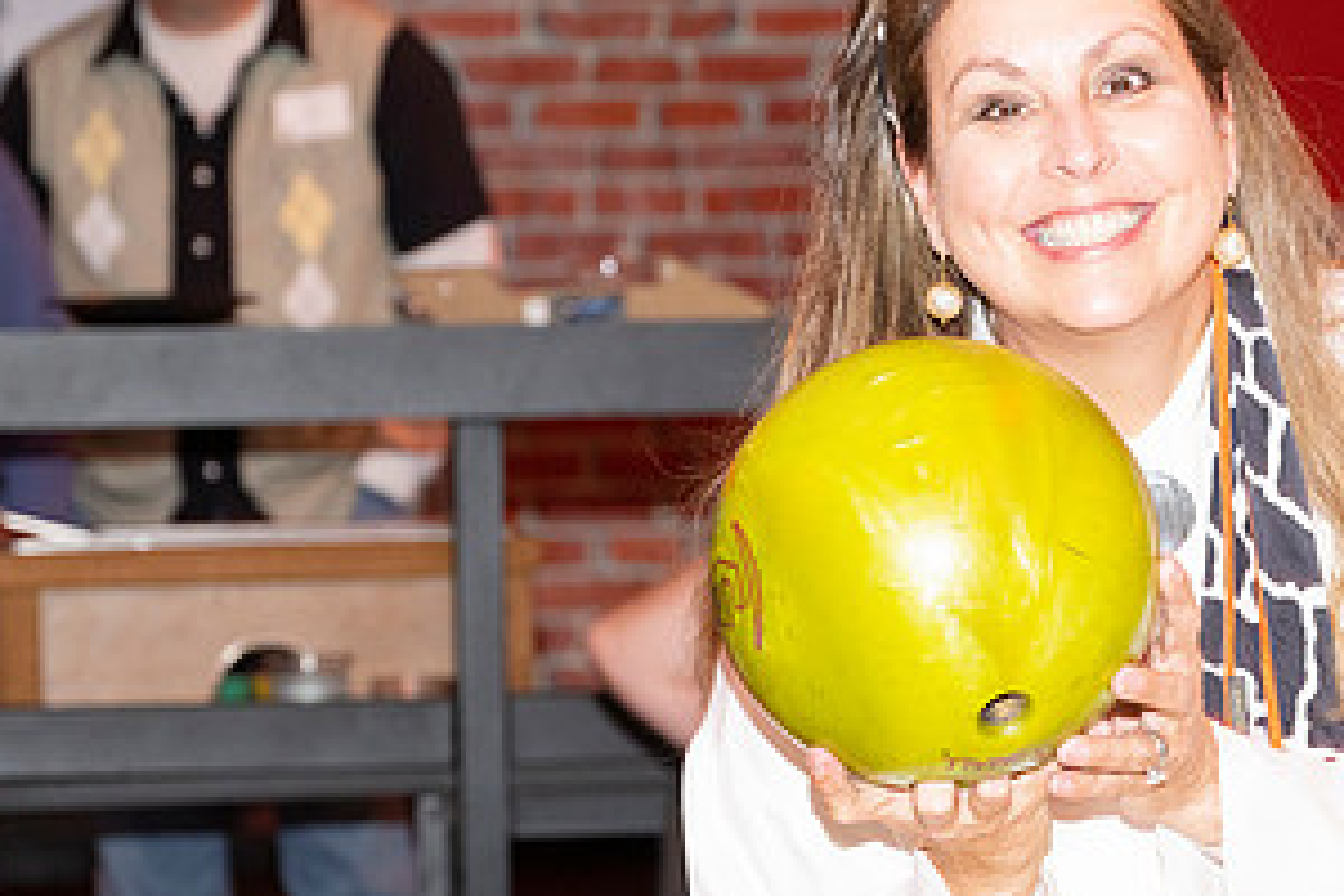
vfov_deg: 8.0
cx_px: 1174
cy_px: 504
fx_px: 6421
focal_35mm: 172
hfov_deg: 11.9
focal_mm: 89
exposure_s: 1/100
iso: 2000
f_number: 5.6
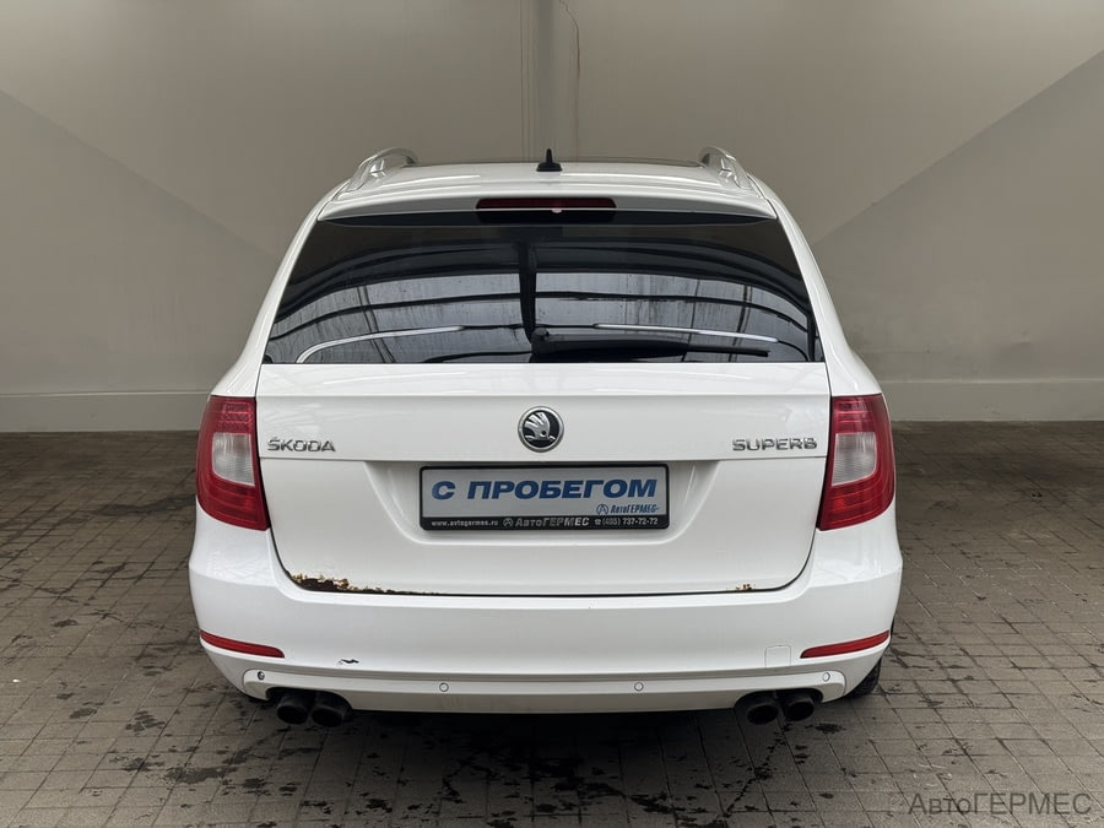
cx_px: 552
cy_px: 414
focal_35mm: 48
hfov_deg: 39.7
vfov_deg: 30.3
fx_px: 1531
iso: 64
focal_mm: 6.76
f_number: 1.78
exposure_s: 1/783
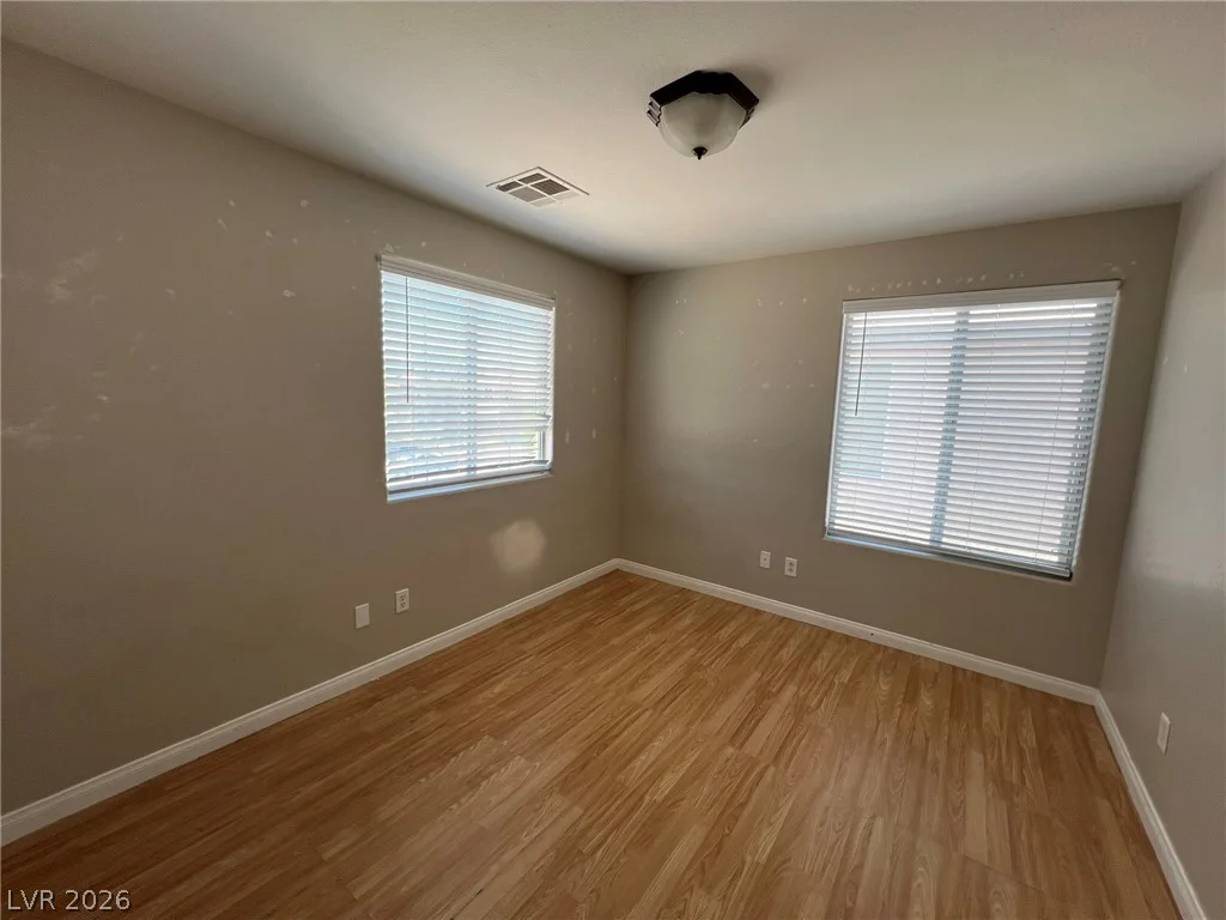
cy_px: 460
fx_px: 460
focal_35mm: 13
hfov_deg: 106.2
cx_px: 613
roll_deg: -1.4
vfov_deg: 89.9
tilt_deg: -7.4
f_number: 1.8
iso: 32
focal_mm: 1.57
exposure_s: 1/99
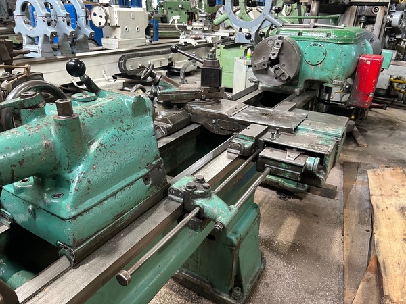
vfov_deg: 53.1
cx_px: 203
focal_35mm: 26
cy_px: 152
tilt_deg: -24.9
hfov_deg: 67.3
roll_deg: -0.5
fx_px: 305
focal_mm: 5.7
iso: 320
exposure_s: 1/60
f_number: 1.5
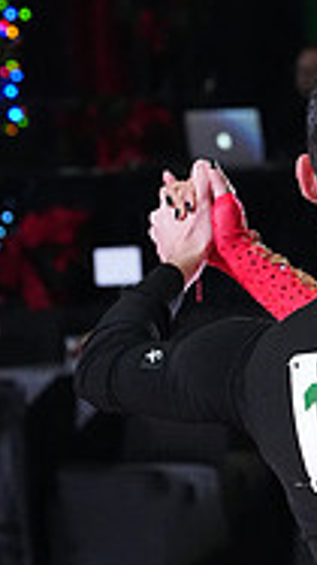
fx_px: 5297
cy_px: 713
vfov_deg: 6.1
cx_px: 560
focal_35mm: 354
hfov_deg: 3.4
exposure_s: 1/400
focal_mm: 109
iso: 10000
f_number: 5.6
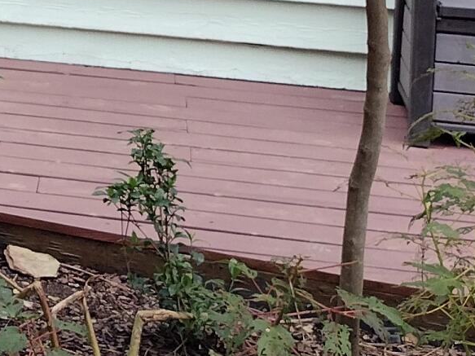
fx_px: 1907
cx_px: -293
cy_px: -264
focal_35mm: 139
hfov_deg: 13.2
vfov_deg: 10.1
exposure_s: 1/568
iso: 100
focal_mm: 4.71
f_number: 1.7
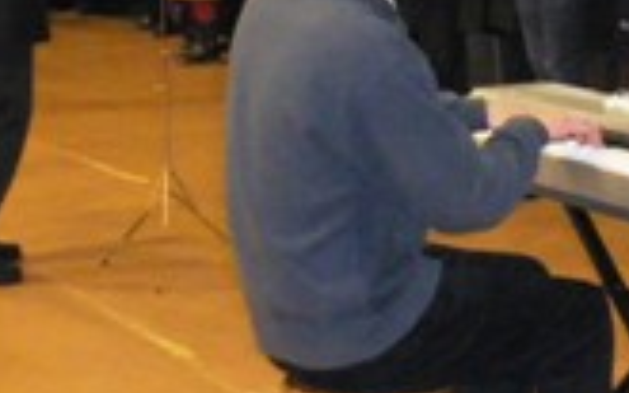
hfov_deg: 16.9
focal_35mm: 121
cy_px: 19
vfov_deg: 10.7
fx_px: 2074
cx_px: 637
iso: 800
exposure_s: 1/50
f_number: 4
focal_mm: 7.5
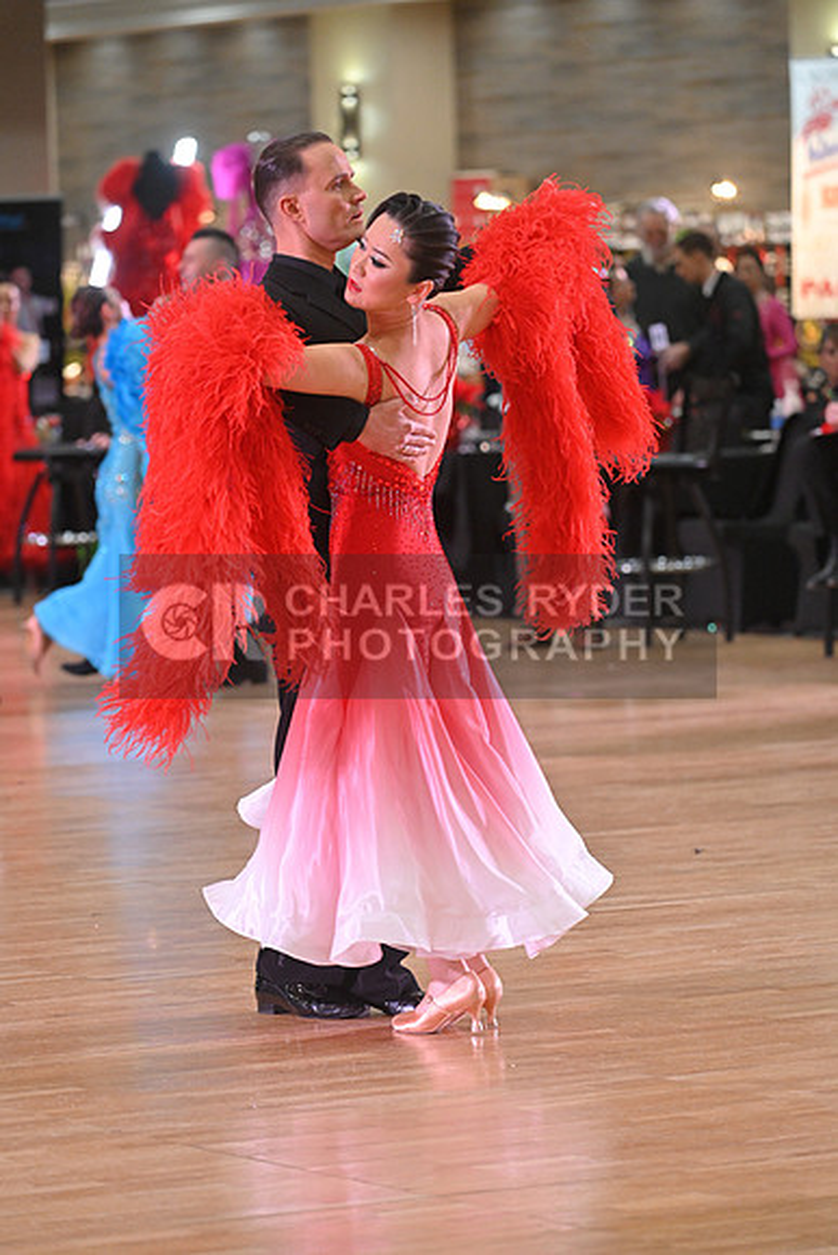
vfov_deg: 11.1
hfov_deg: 7.4
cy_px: 628
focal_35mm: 185
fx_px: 6455
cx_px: 419
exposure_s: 1/400
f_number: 5
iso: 3200
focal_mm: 185
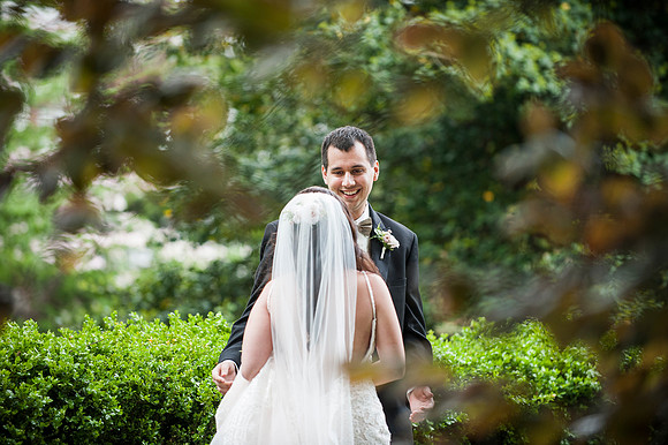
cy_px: 222
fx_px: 3245
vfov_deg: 7.8
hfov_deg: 11.8
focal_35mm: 175
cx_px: 334
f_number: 2.8
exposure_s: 1/1000
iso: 800
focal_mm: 175
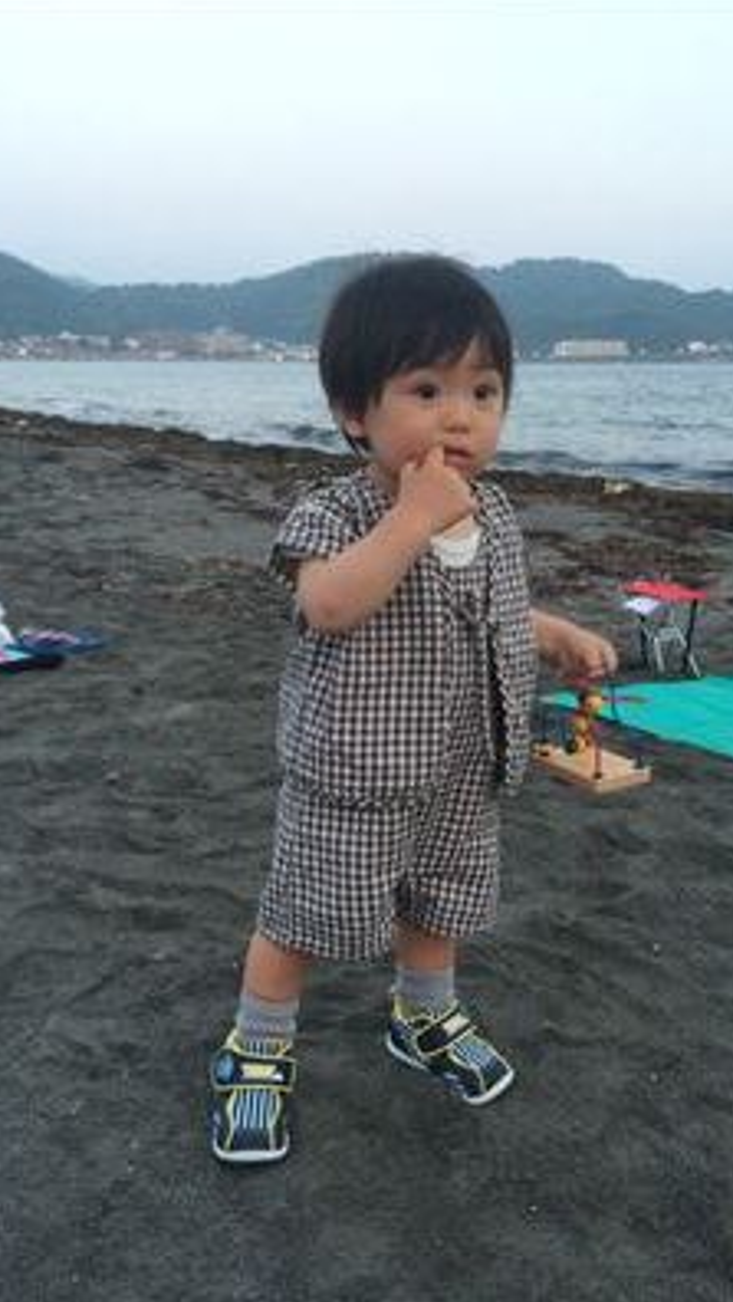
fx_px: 1139
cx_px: 411
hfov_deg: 35.6
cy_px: 651
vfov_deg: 59.5
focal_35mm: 33
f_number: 2.2
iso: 50
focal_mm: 4.12
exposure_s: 1/30
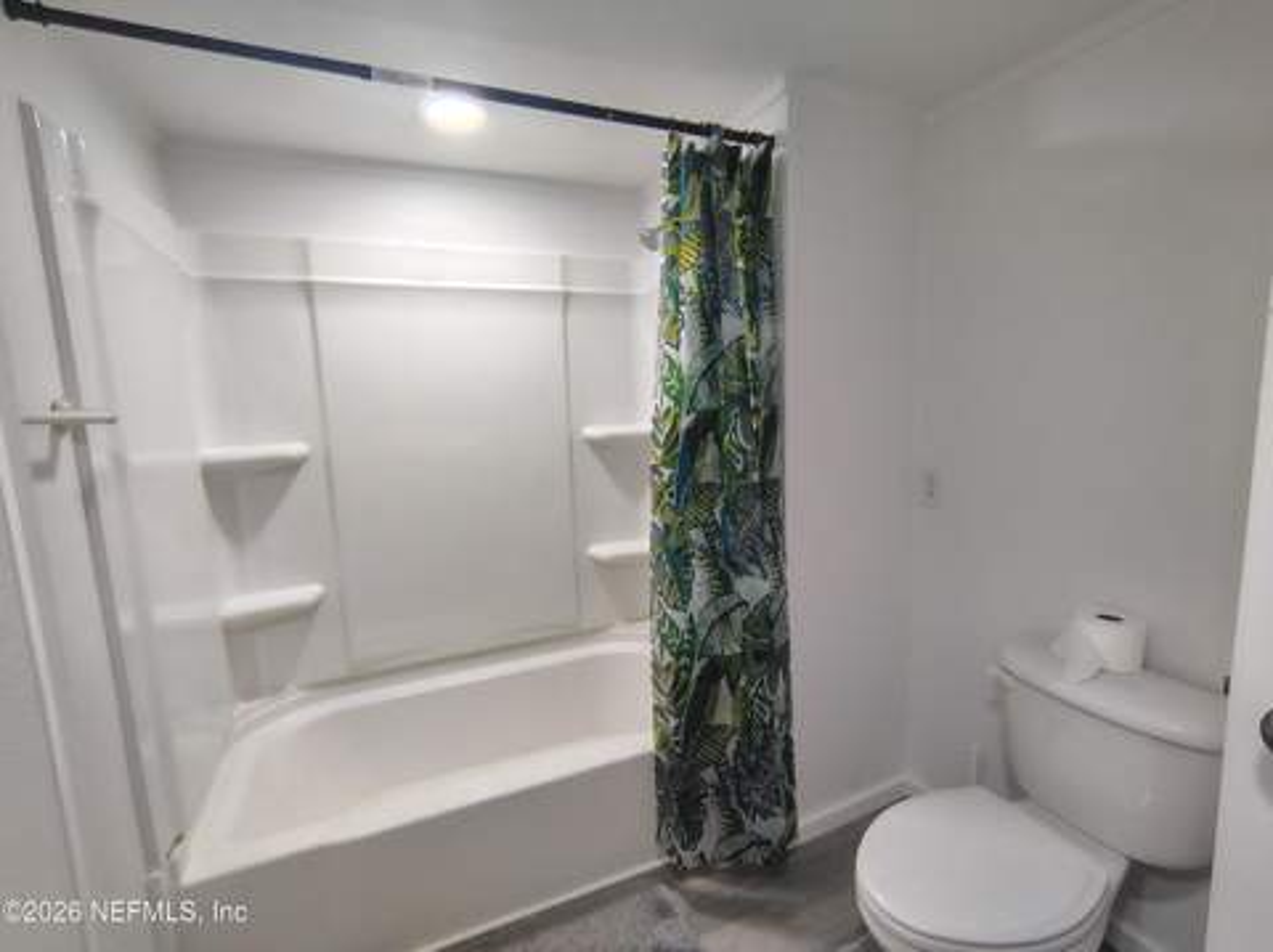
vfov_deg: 78.0
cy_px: 476
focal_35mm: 16
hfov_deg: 94.6
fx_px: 588
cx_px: 636
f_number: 2.2
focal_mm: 2.13
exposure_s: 1/60
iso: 429
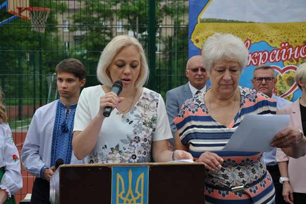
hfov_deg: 21.9
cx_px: 153
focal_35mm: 93
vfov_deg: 14.7
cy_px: 102
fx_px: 790
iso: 200
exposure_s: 1/250
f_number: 8
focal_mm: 62
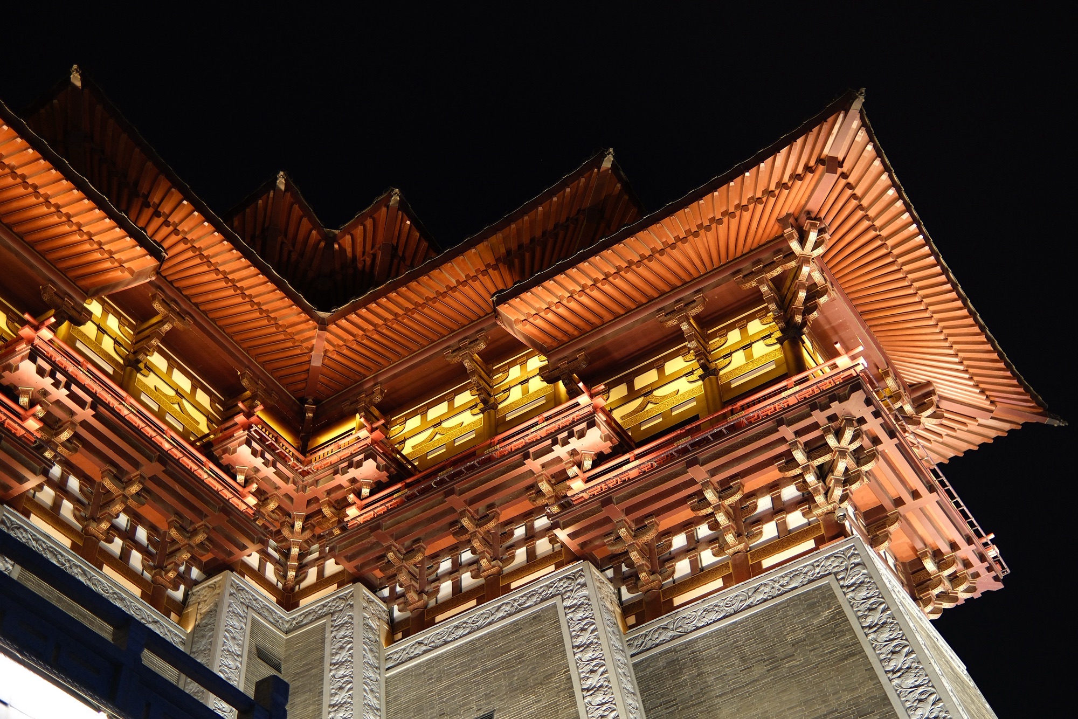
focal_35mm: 50
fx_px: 1497
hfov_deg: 39.6
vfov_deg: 27.0
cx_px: 539
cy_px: 360
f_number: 1.4
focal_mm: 33
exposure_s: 1/100
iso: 800
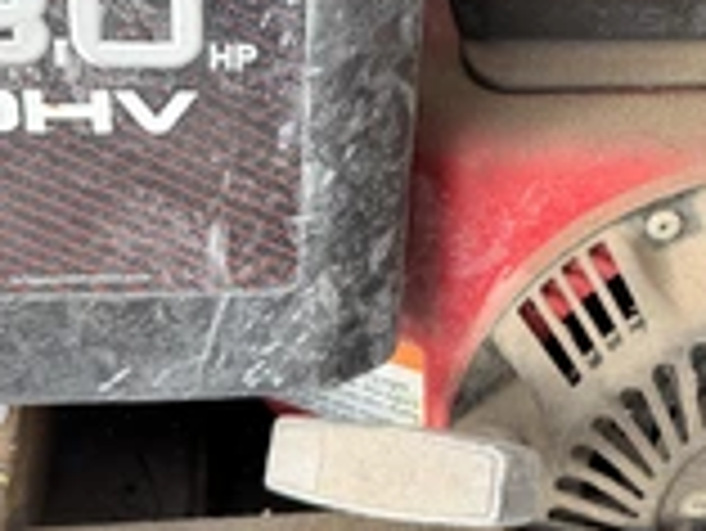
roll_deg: +11.3
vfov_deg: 23.5
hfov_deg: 31.0
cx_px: 549
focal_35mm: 61
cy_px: 68
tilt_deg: -29.2
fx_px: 1245
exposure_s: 1/399
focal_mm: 6.76
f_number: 1.78
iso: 80
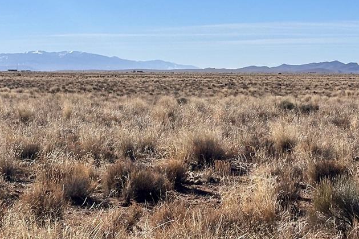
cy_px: 94
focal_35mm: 103
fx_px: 1027
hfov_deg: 19.8
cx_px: 138
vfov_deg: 13.3
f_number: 1.6
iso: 40
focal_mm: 5.96
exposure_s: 1/5348
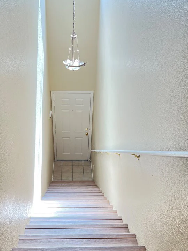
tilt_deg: -37.2
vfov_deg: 49.0
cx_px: 78
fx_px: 268
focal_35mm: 37
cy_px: 173
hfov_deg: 38.6
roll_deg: -0.4
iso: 125
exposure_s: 1/101
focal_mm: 5.7
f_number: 1.5
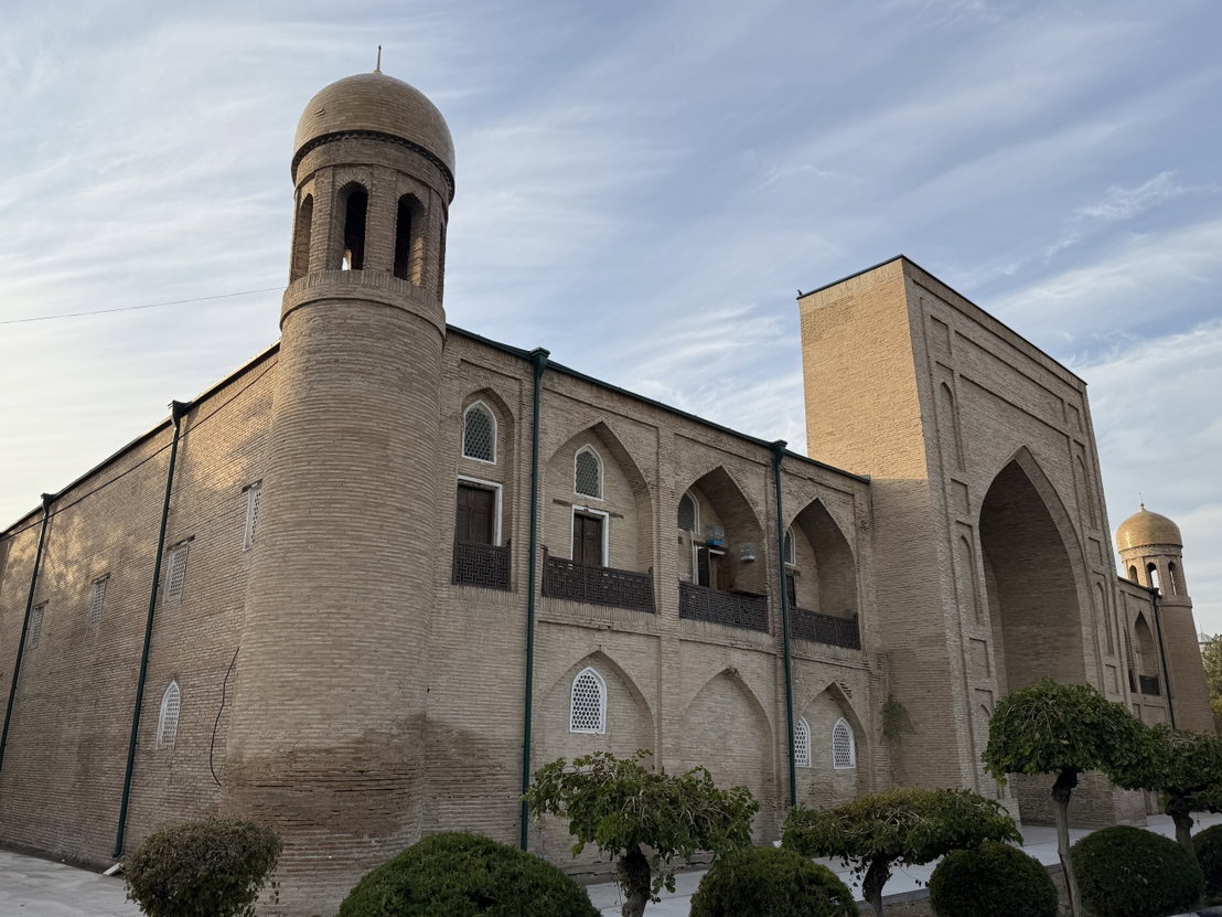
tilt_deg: +16.9
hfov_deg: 67.3
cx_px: 591
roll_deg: -0.1
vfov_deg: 53.1
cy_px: 476
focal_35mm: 26
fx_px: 918
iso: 80
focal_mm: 6.76
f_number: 1.78
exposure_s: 1/3021
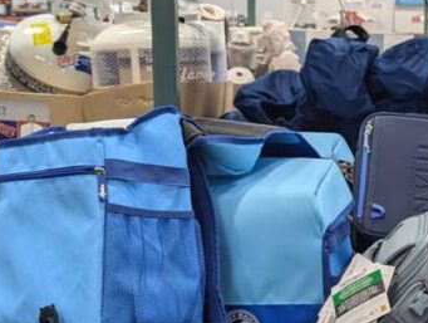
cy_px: 260
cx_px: 433
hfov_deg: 22.6
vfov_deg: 17.7
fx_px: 1028
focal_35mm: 83
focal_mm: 6.81
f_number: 1.85
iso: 160
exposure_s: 1/79.4
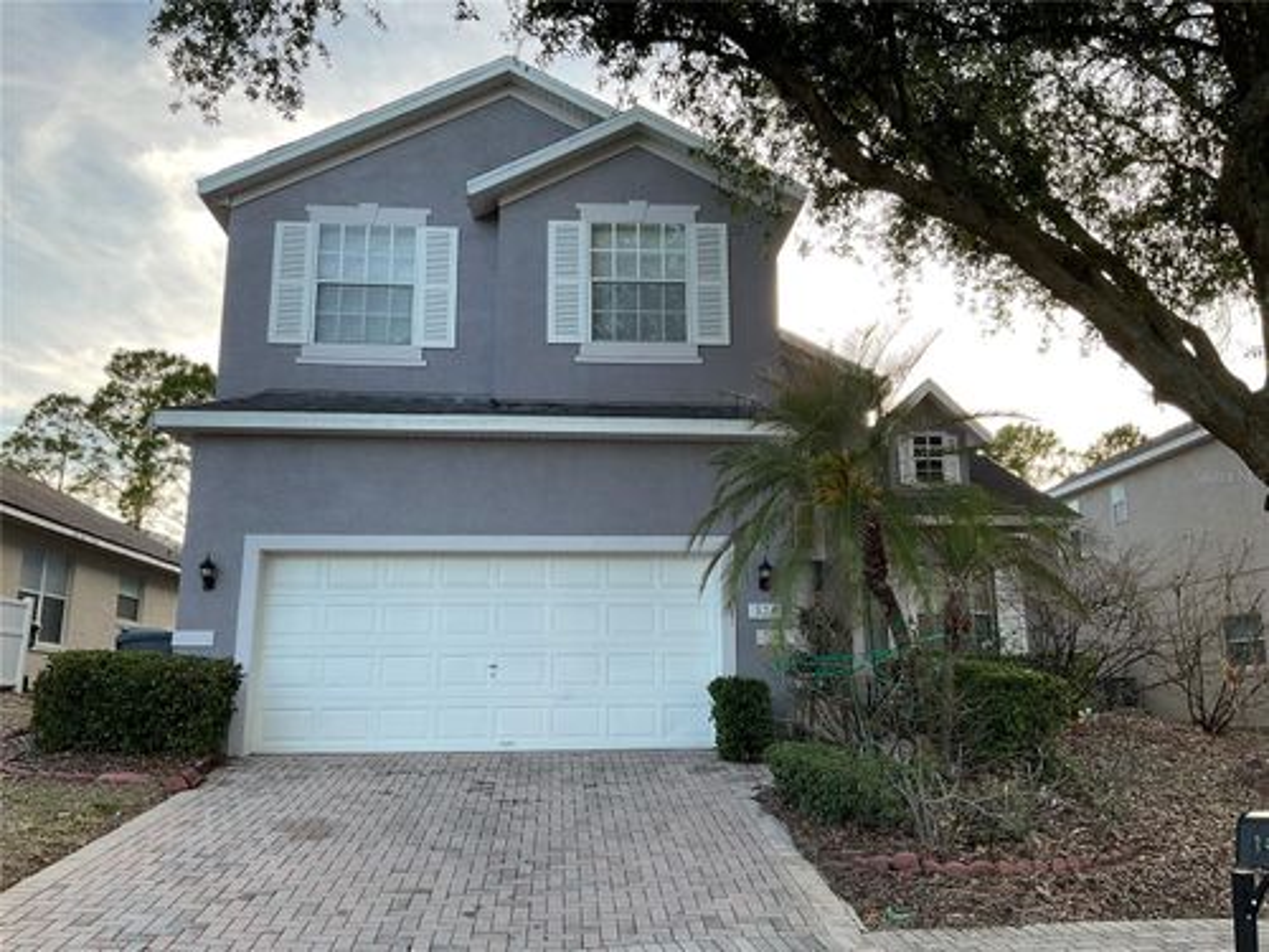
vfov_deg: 48.2
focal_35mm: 29
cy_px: 476
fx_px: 1063
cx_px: 634
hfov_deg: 61.7
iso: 16
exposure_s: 1/146
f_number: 1.8
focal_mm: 3
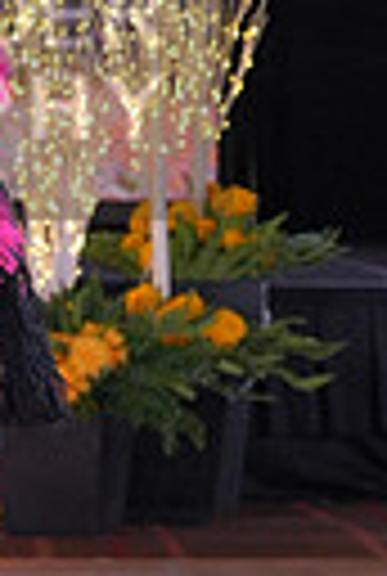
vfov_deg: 6.5
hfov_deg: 4.3
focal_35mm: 316
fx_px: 5068
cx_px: -385
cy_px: 72
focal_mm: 70
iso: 1600
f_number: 4
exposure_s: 1/400
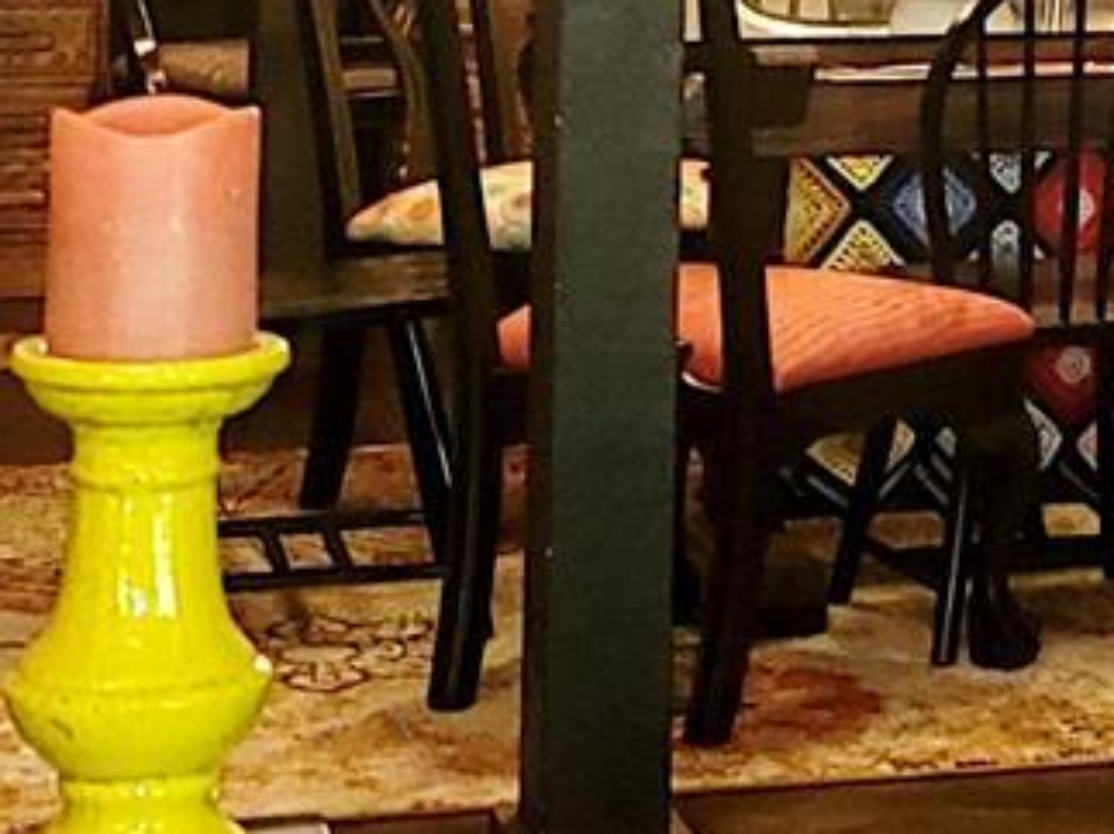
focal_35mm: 124
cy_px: -555
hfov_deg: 15.3
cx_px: 1376
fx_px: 3989
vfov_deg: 11.3
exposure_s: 1/10
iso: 125
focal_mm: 7
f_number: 1.8
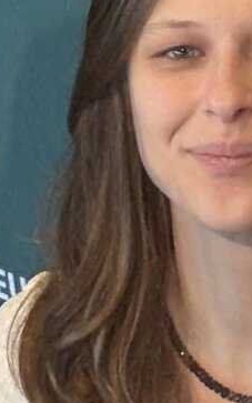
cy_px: -98
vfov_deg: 11.9
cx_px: 241
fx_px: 1889
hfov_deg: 7.6
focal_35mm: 172
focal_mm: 2.69
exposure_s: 1/50
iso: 100
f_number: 1.9
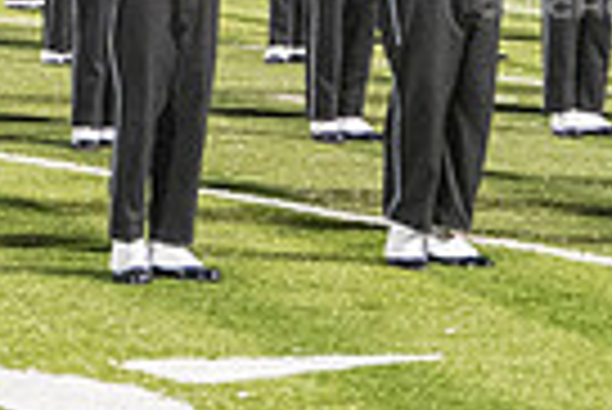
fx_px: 5088
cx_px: 662
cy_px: -196
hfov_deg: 6.8
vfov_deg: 4.6
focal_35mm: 299
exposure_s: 1/200
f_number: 5.6
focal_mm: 70
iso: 5000
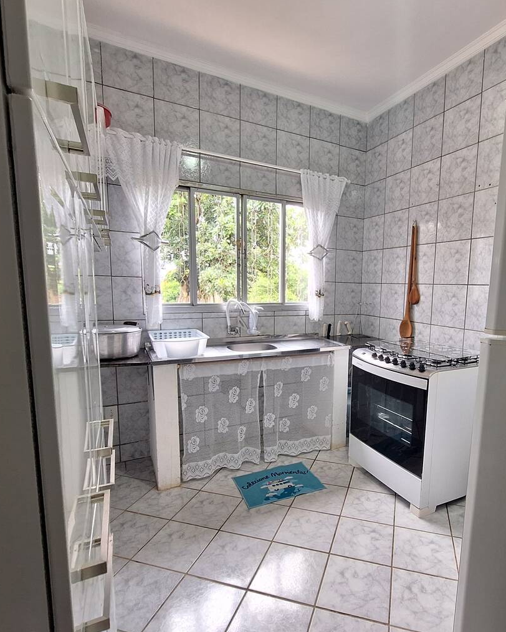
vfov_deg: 86.3
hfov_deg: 72.4
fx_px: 337
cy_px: 332
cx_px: 320
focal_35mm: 18
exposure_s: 1/40
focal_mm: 1.74
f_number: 2.2
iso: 80
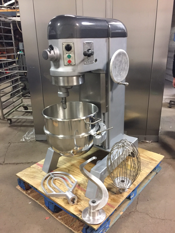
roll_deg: +0.9
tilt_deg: -19.1
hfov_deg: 48.2
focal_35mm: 29
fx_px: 195
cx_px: 88
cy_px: 116
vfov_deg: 61.7
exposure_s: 1/17
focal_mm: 4.15
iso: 250
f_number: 2.2
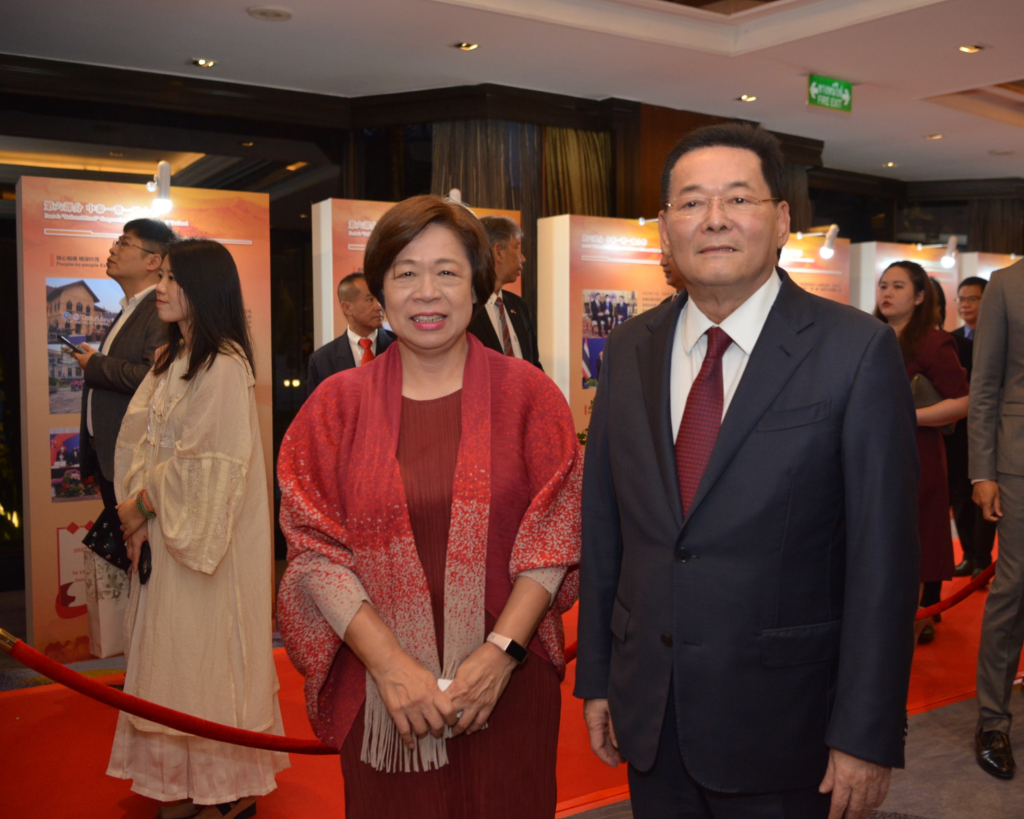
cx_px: 614
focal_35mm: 37
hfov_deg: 48.8
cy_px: 405
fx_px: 1121
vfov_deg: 40.1
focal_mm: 32
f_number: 4
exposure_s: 1/250
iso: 1600
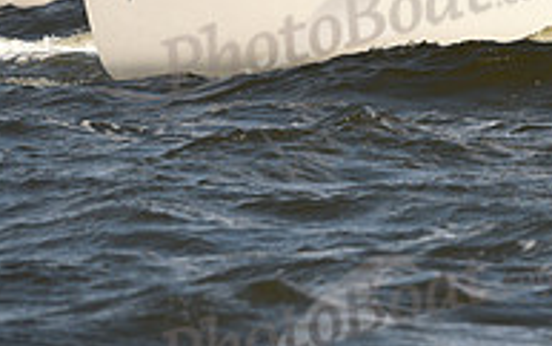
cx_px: 715
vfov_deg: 1.5
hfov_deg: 2.4
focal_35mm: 857
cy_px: -167
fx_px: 12904
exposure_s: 1/1250
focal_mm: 280
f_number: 8
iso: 250
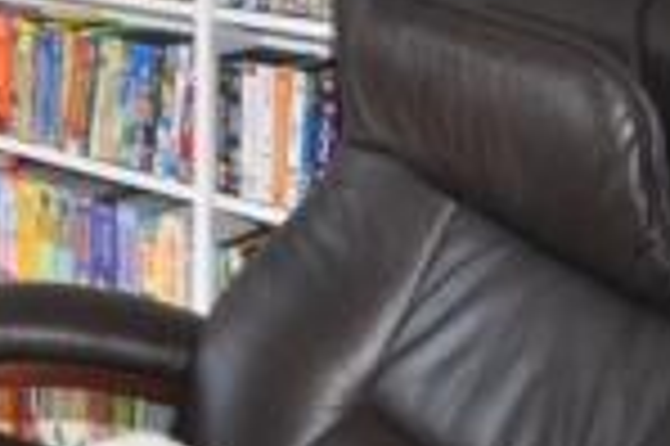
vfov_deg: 17.8
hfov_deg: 19.0
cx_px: -666
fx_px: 1227
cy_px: -270
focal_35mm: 66
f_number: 4
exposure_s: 1/25
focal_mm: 10
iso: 200
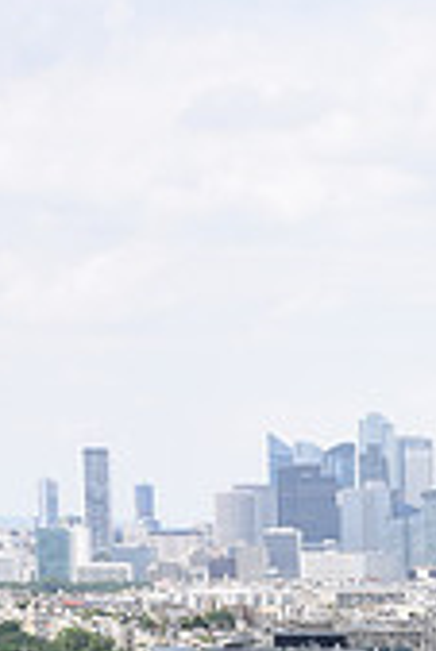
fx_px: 3481
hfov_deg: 7.1
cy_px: 1102
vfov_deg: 10.2
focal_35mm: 192
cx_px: 666
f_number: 20
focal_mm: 56
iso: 500
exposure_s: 1/125
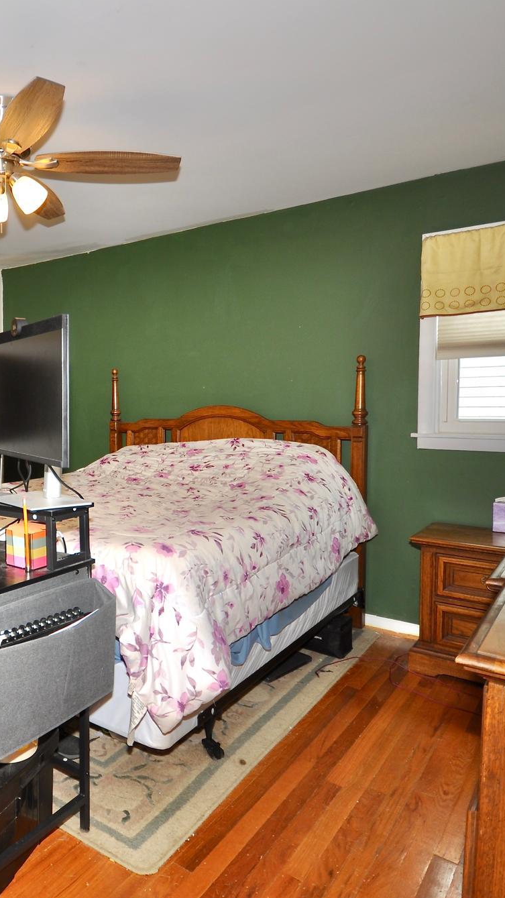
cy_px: 451
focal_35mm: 24
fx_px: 571
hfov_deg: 41.3
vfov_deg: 76.3
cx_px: -3
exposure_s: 1/60
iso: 100
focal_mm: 10
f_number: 4
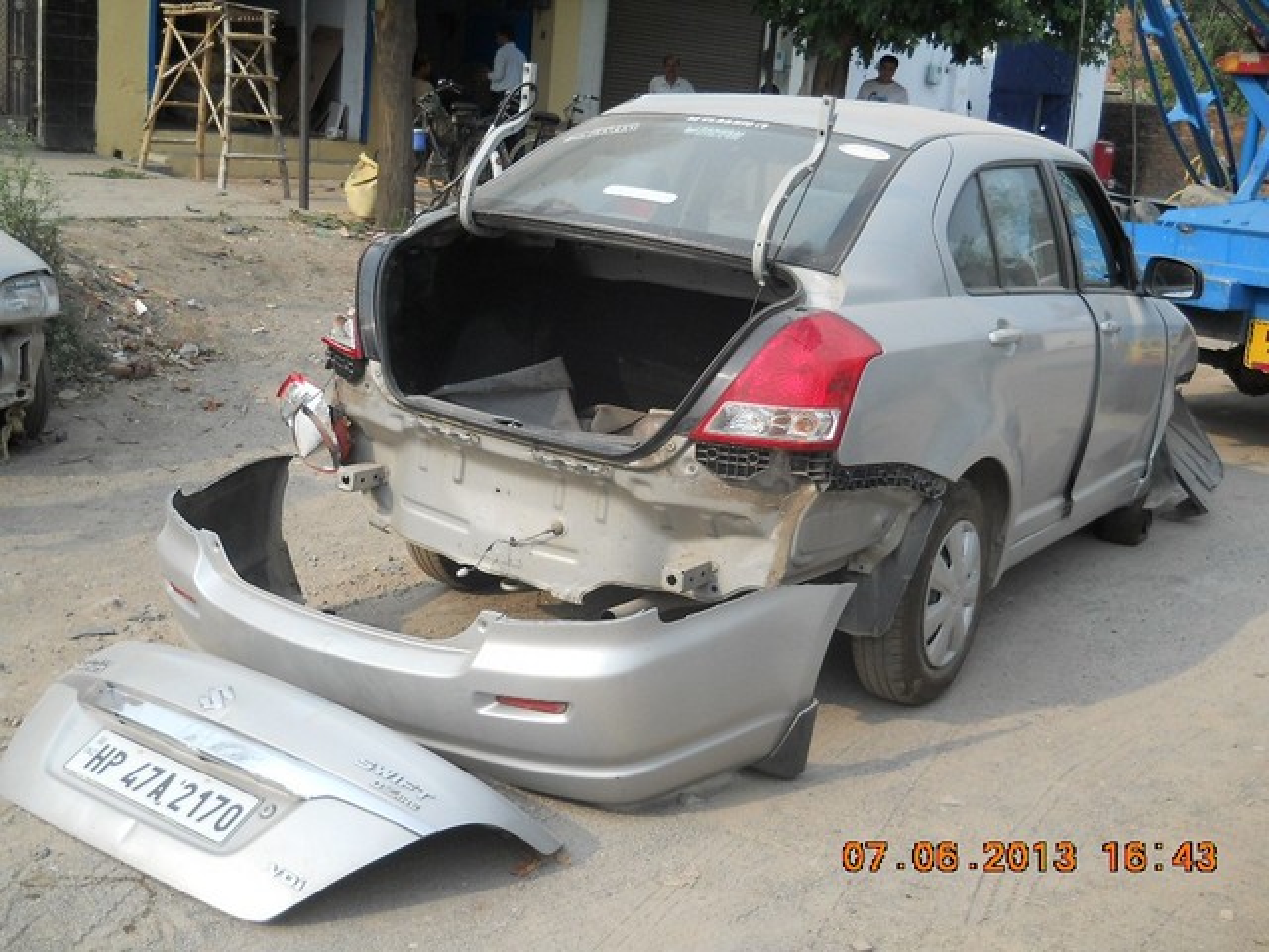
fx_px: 1503
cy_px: 476
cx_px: 634
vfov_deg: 35.1
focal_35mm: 41
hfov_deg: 45.8
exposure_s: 1/200
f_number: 5.5
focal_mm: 6.72
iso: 80
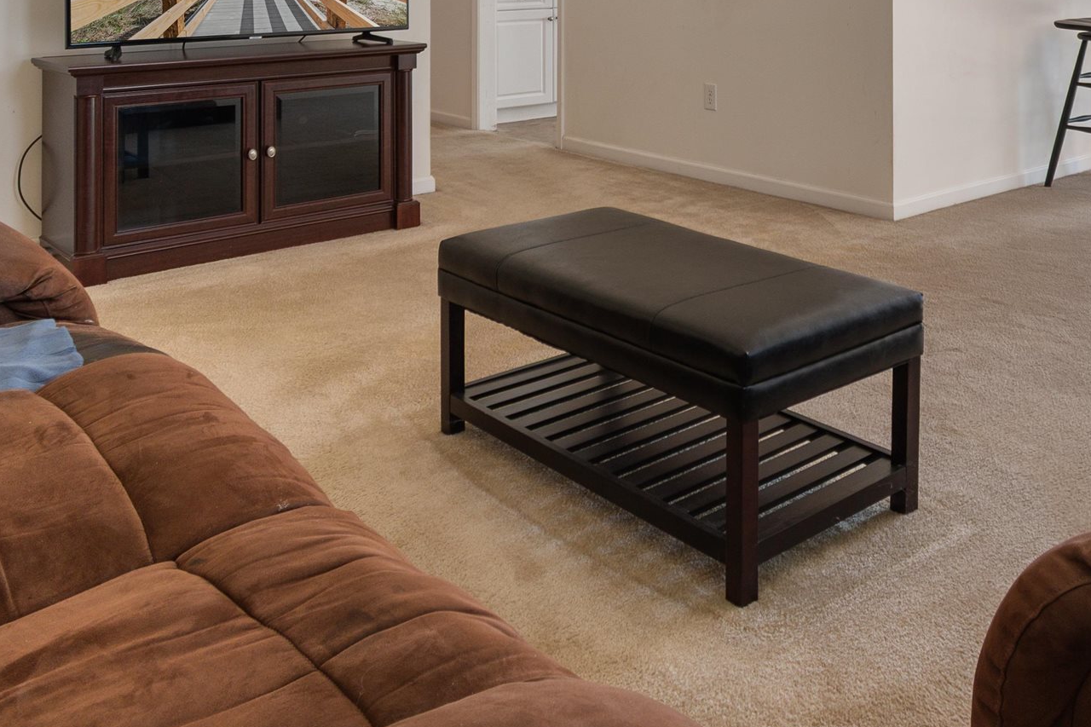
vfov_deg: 32.3
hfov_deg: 51.8
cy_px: -78
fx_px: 1091
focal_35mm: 36
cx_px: 759
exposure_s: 1/40
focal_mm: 10
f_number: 4.5
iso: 100
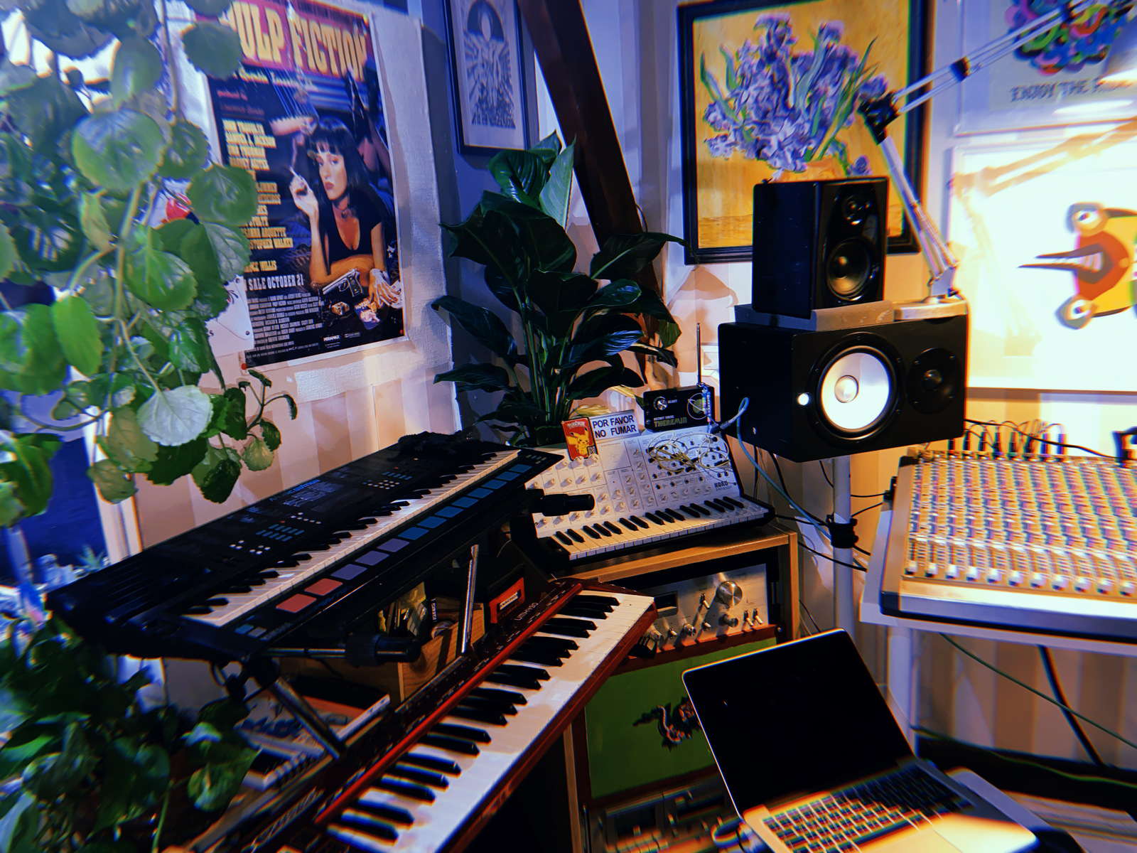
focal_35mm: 26
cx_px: 568
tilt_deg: -13.8
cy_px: 426
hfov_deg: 67.3
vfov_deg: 53.1
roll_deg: +3.4
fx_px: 854
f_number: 1.8
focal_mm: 4.25
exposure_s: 1/5
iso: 100
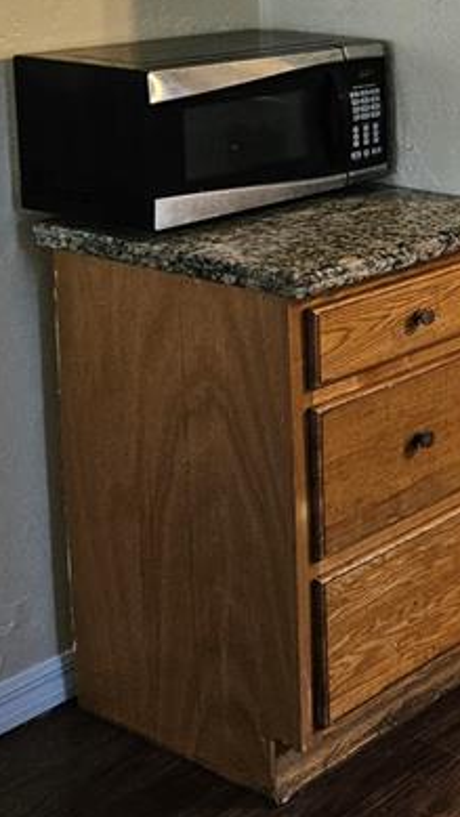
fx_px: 1430
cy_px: 53
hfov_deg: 14.8
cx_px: 935
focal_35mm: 66
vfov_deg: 30.2
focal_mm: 5.4
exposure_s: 1/120
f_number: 1.8
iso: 320
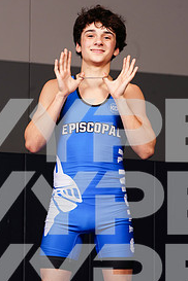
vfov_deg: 12.8
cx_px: 84
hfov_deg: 8.6
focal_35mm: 160
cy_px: 204
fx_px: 1253
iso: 320
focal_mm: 97
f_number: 10
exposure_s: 1/200
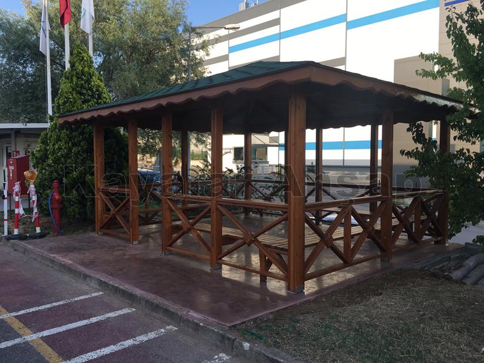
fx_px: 405
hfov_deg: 61.7
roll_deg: -0.4
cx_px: 242
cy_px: 182
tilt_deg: -3.0
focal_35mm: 29
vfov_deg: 48.2
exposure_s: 1/513
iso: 25
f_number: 2.2
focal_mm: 4.15
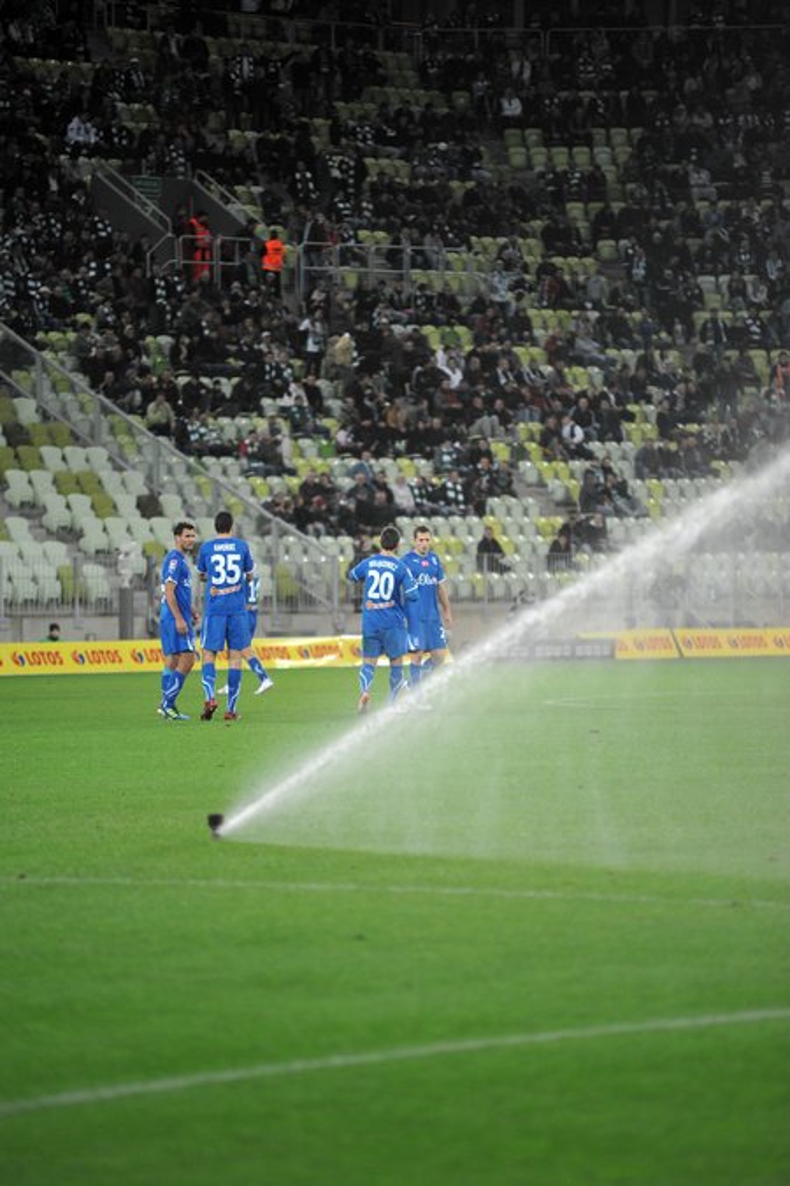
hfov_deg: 6.9
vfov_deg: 10.3
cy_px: 593
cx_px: 395
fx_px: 6590
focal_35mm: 200
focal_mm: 200
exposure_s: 1/1600
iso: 1250
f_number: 2.8
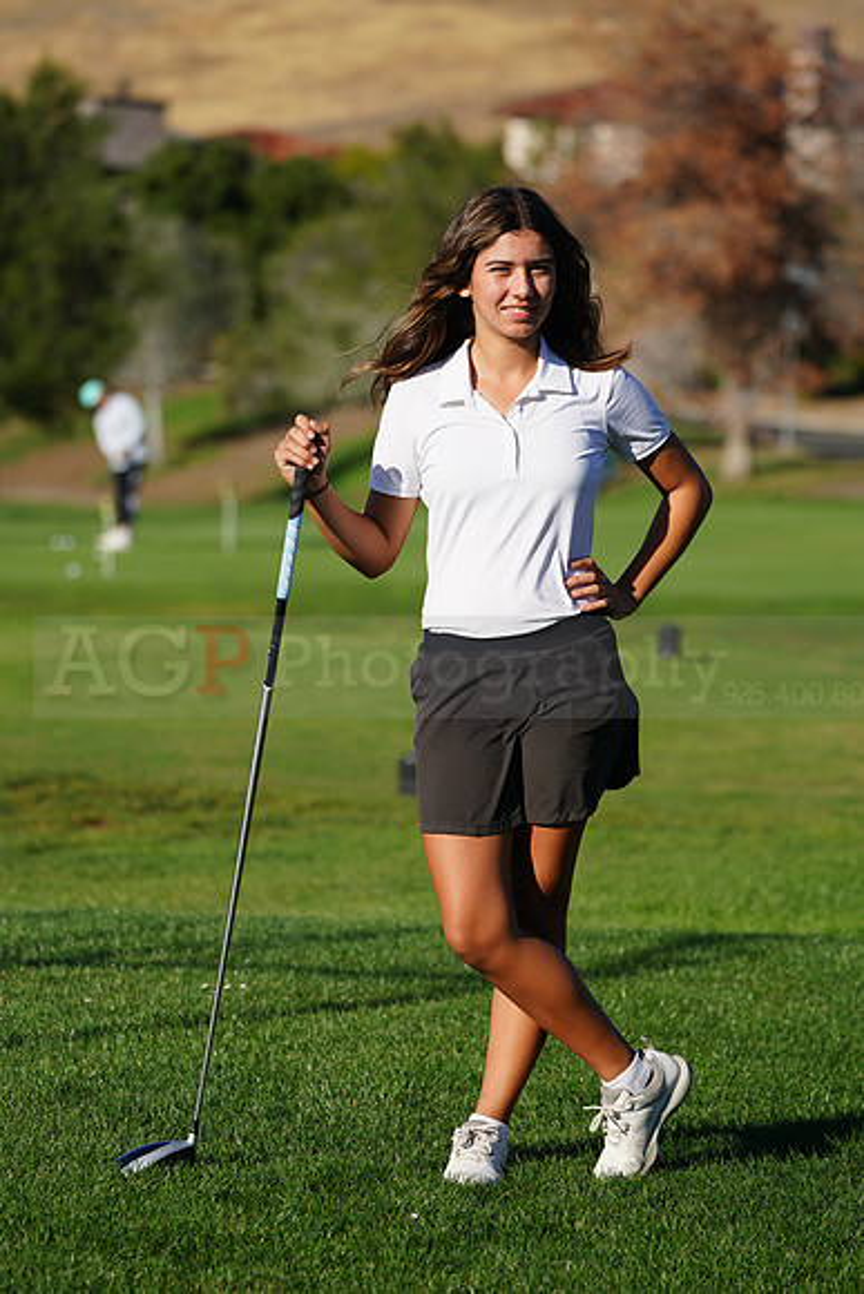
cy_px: 647
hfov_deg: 7.6
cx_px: 432
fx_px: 6512
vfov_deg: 11.4
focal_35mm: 181
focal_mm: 181
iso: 100
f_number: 5.6
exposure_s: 1/640
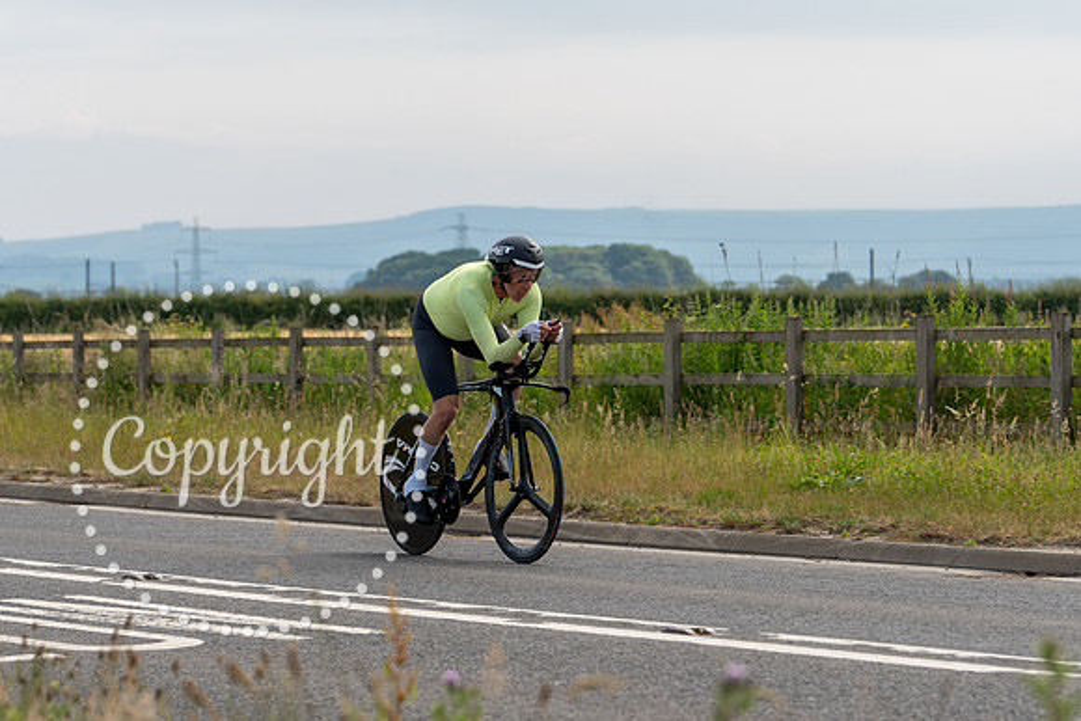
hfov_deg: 13.2
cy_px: 265
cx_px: 547
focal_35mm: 155
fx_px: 4654
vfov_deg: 8.9
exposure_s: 1/800
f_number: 5
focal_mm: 114
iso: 160
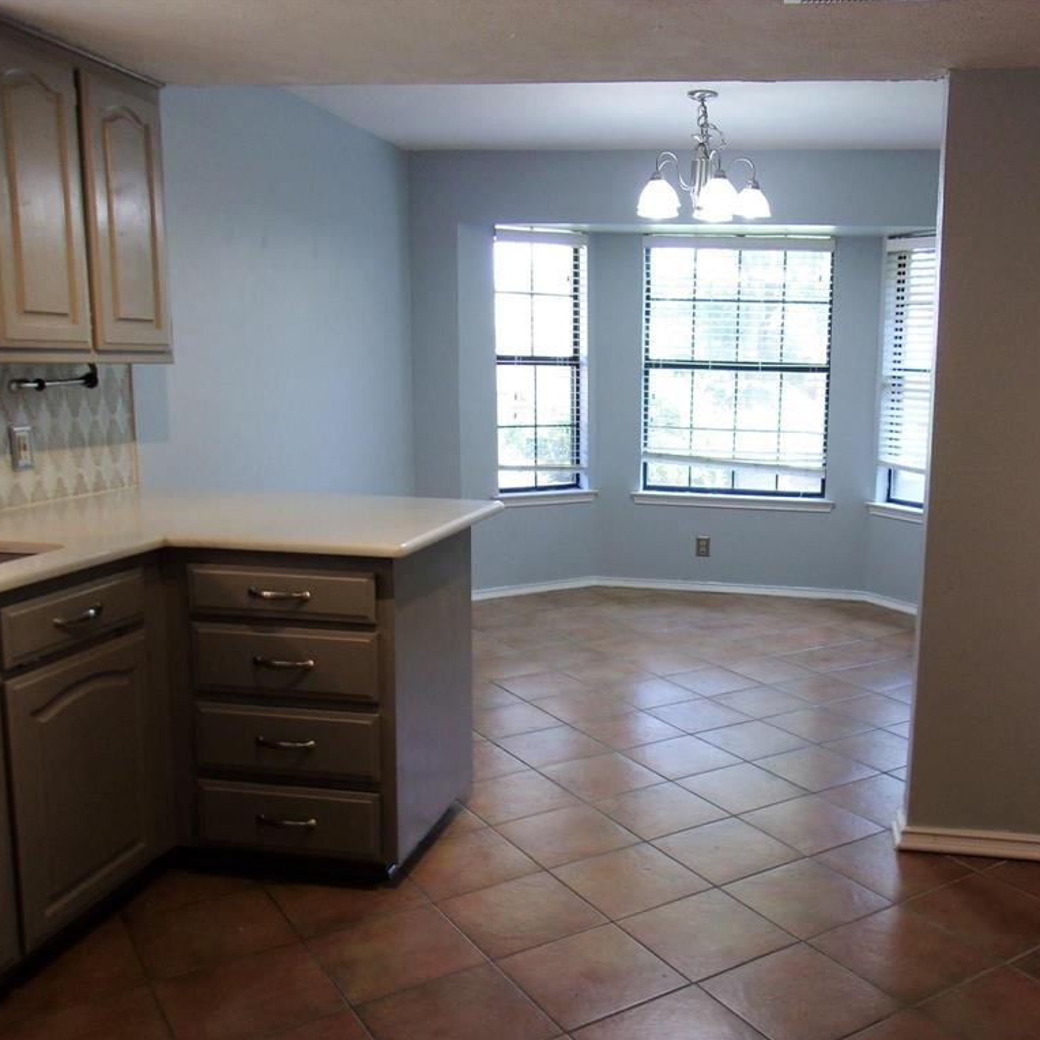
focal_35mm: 32
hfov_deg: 50.3
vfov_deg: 51.1
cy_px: 520
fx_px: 1088
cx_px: 678
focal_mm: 4.9
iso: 89
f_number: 3
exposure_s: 1/34
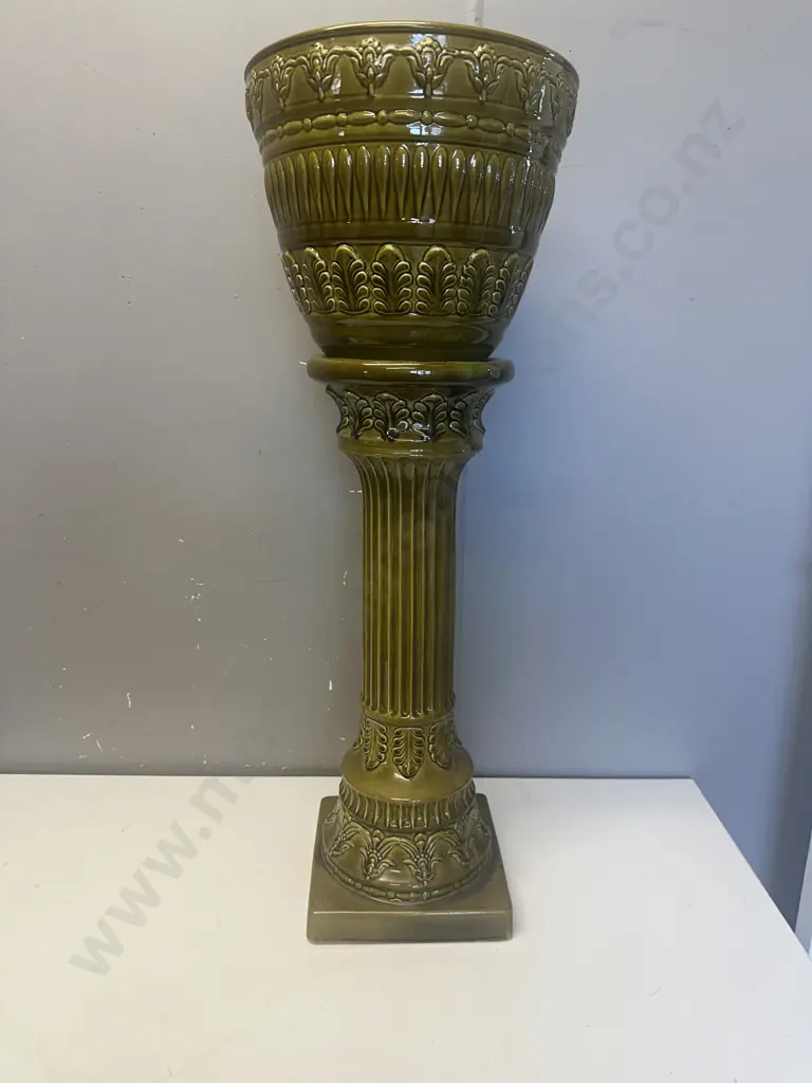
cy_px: 542
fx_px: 751
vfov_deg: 71.6
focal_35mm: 24
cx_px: 406
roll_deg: -0.8
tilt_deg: -13.8
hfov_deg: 56.8
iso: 100
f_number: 1.78
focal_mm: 6.86
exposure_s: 1/100
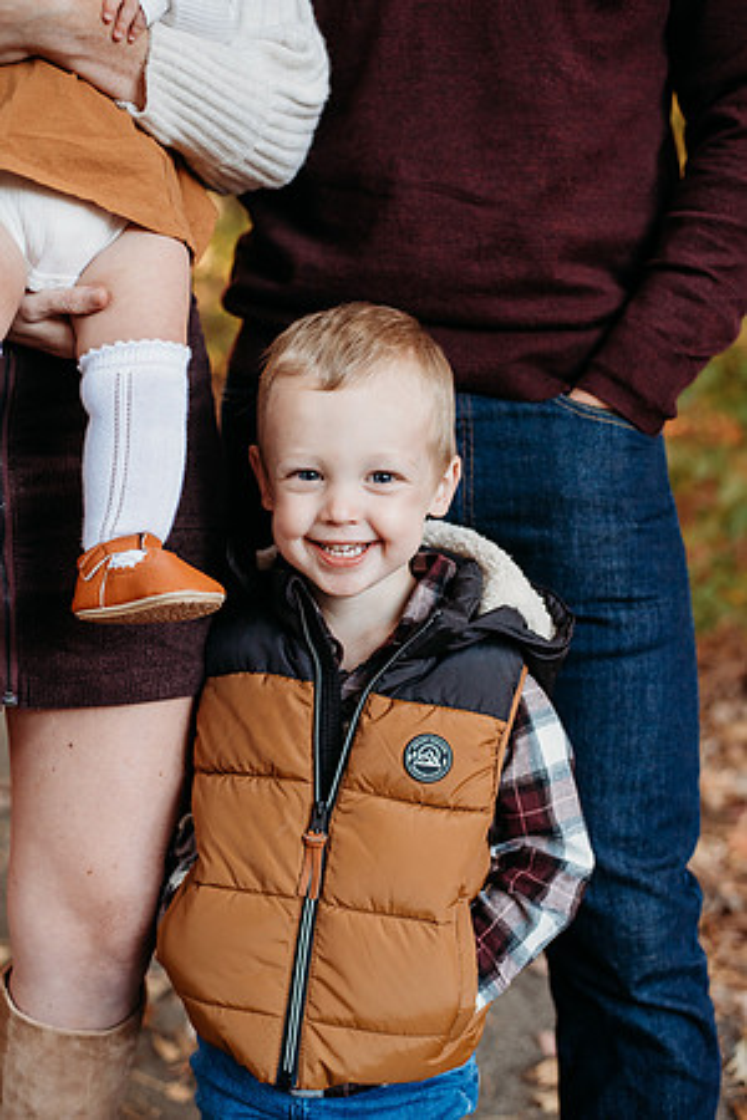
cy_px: 560
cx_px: 374
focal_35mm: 50
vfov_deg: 39.6
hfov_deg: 27.0
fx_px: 1556
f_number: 2.8
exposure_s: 1/250
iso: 1250
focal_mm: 50
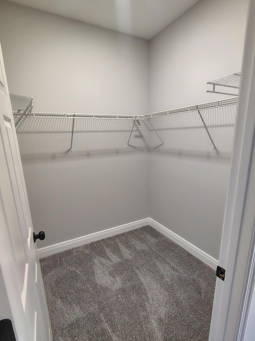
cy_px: 184
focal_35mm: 18
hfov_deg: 71.6
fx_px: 177
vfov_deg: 87.6
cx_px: 132
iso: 476
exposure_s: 1/24
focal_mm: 2.13
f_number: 2.2
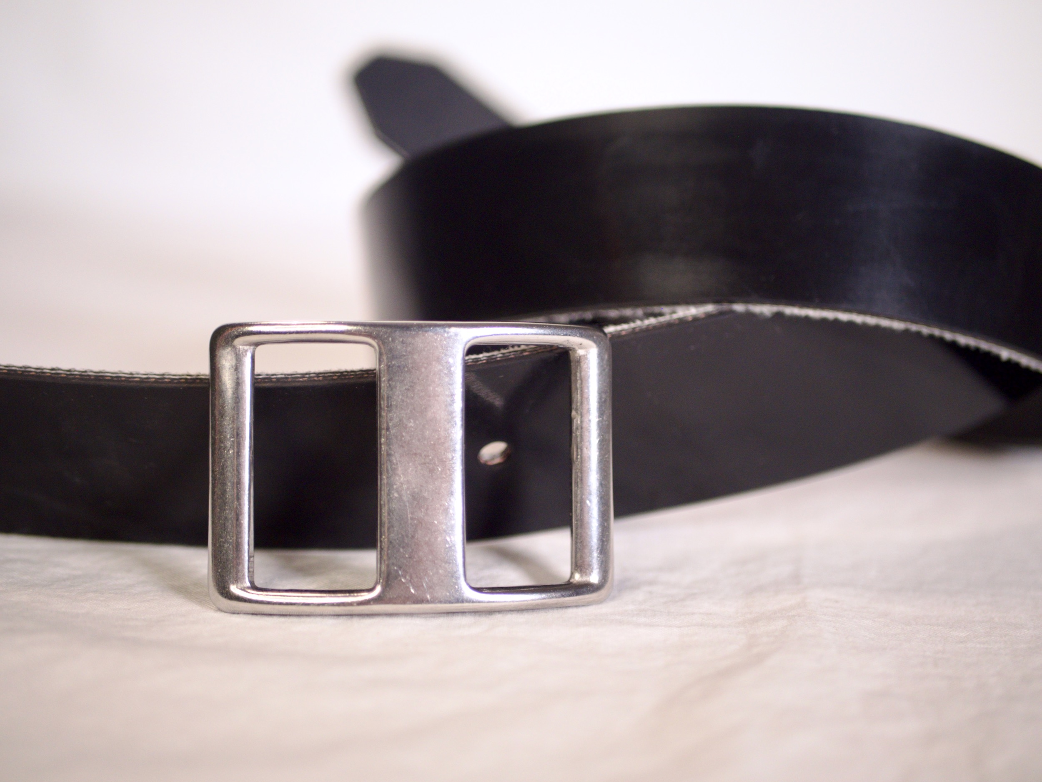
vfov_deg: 29.1
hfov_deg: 38.2
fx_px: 1505
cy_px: 391
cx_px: 521
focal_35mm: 50
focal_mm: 25
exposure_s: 1/400
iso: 640
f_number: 1.7
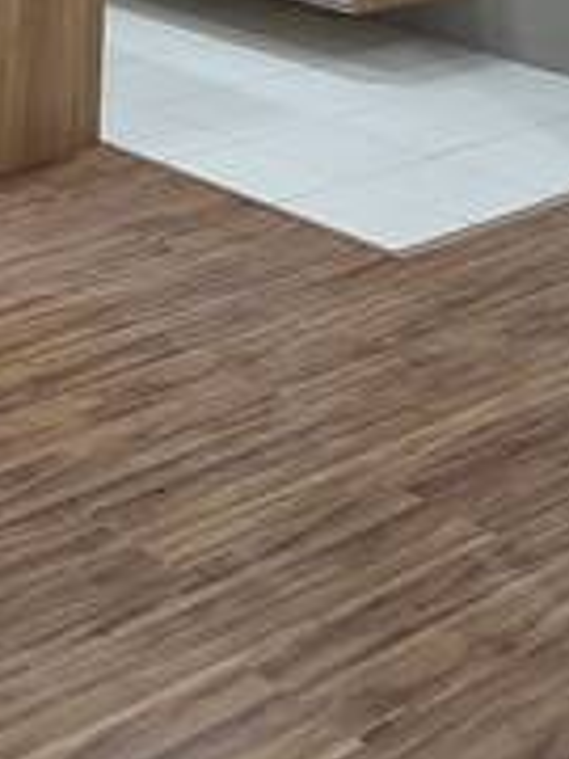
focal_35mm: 78
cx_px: -320
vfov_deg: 21.0
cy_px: -396
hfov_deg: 16.9
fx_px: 1709
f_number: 2.2
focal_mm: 2.2
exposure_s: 1/60
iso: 200
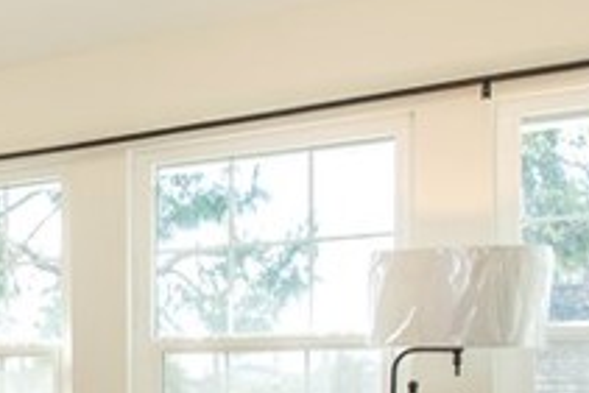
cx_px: -419
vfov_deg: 19.5
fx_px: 1113
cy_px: 389
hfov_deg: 21.5
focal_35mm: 68
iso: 360
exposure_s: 1/125
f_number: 5.6
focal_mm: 14
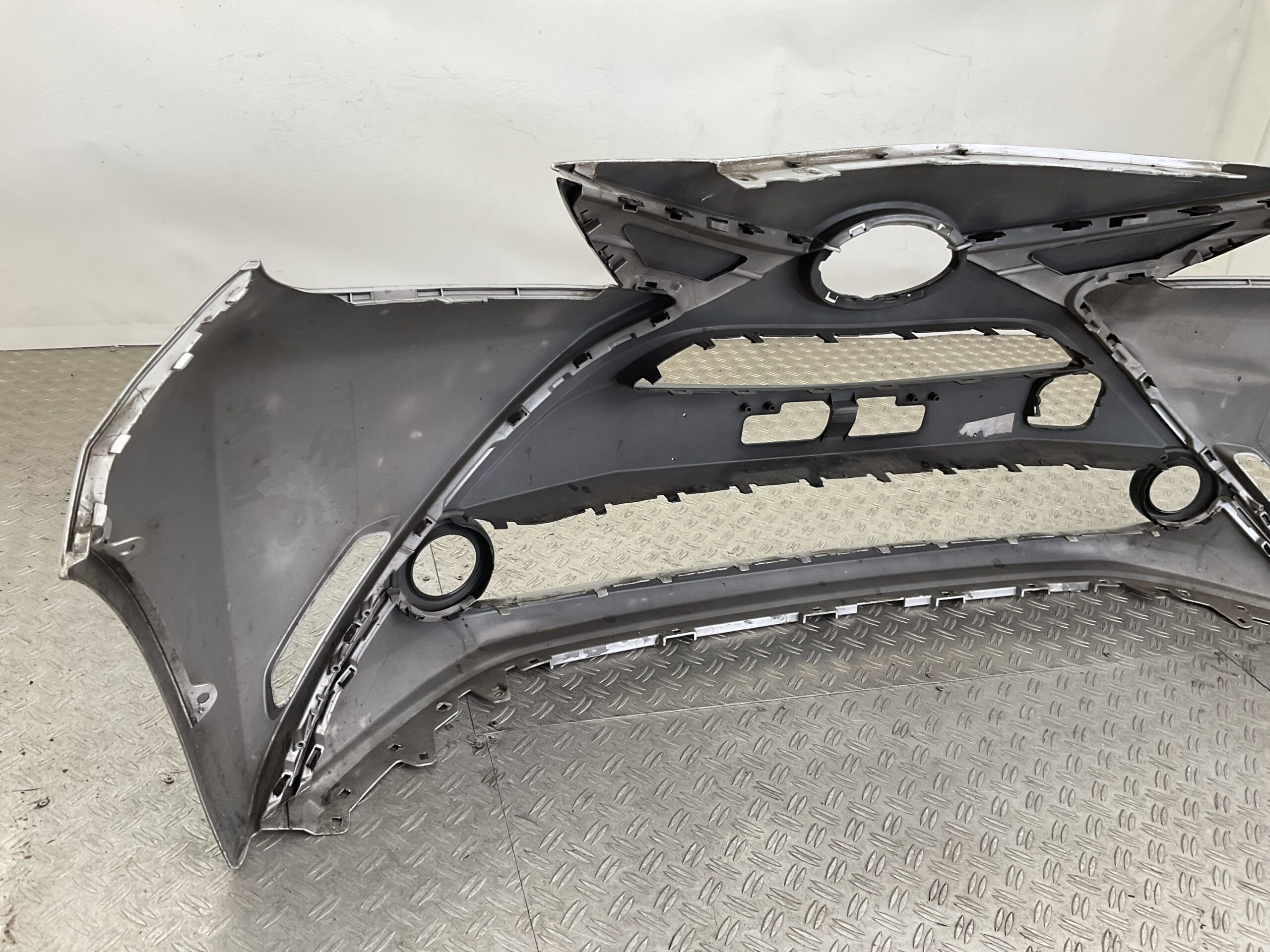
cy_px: 476
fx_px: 1064
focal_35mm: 29
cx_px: 635
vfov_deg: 48.2
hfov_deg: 61.7
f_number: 1.8
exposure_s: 1/120
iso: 25
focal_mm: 3
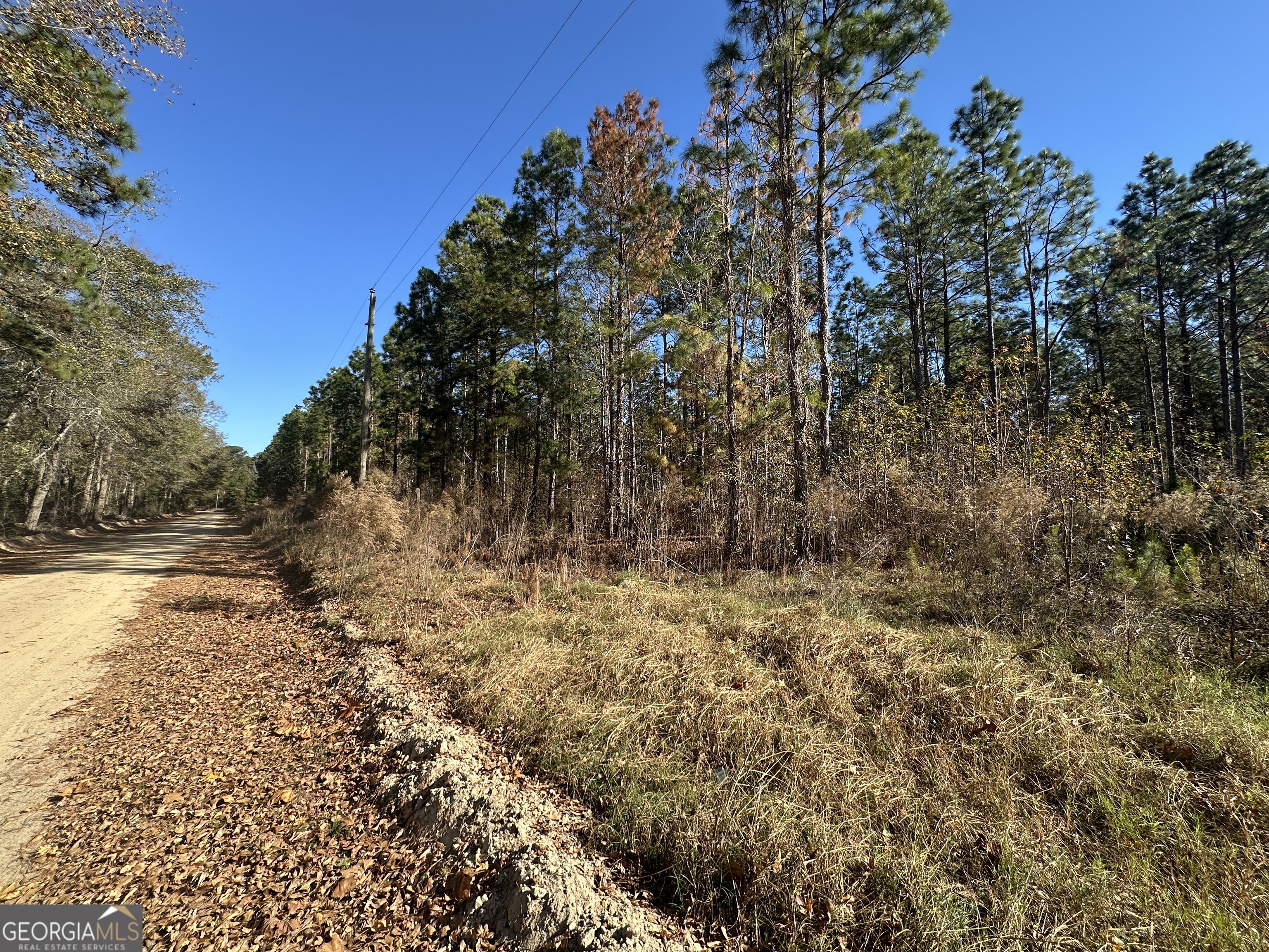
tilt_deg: +7.5
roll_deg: -1.3
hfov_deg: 102.1
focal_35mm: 14
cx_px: 634
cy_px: 476
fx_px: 513
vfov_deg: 85.7
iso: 40
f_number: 2.2
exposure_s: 1/690
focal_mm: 2.22
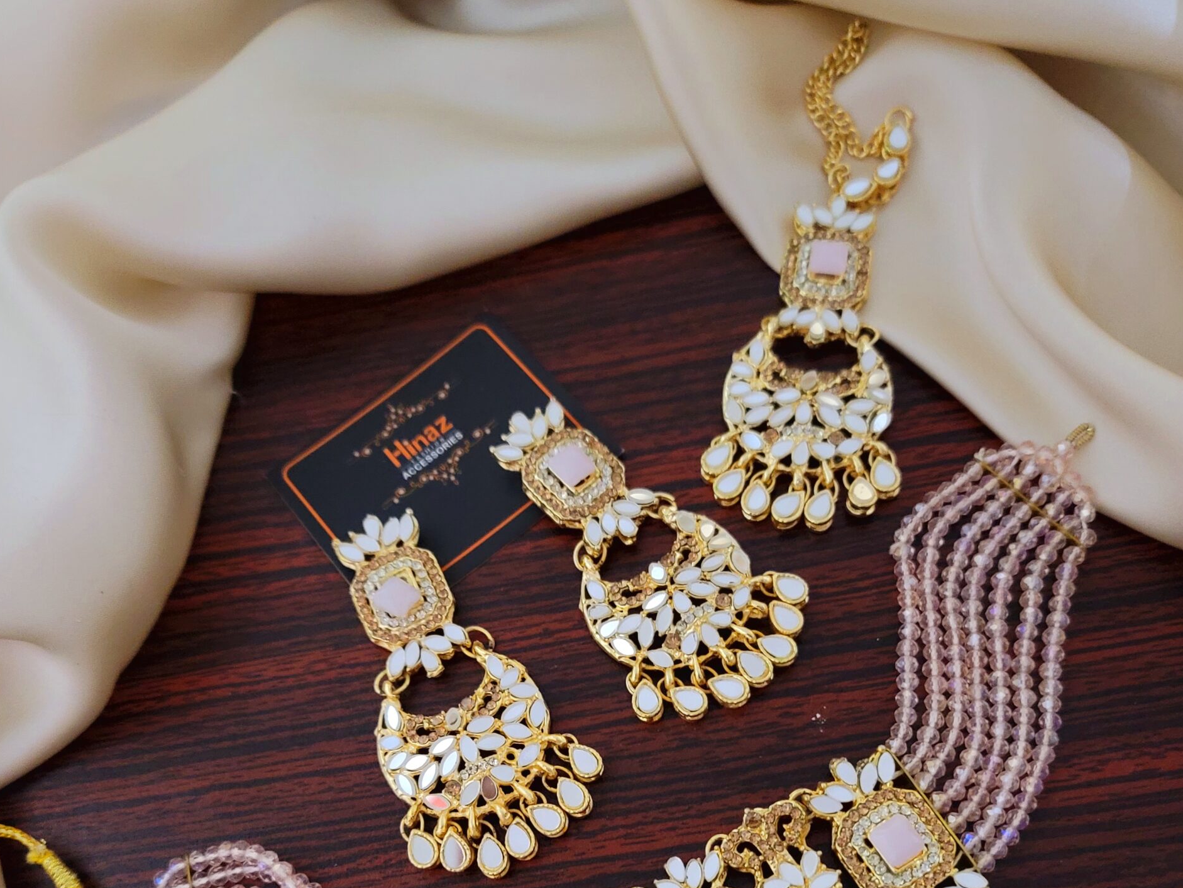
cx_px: 585
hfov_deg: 54.0
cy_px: 724
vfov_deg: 39.9
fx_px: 1162
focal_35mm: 34
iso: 1250
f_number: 1.8
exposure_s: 1/25
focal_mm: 7
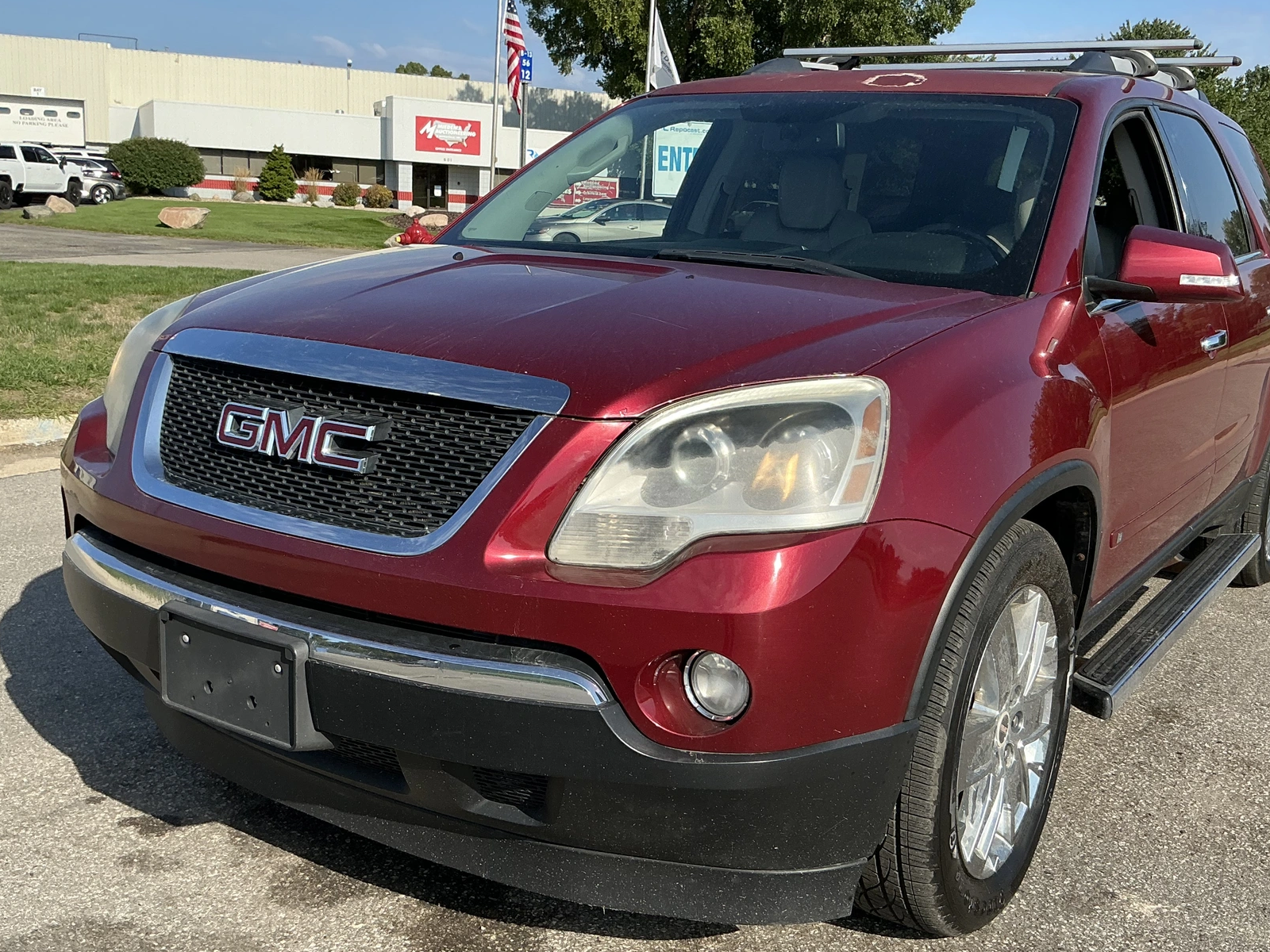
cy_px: 495
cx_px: 678
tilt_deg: -13.1
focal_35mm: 35
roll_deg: -3.1
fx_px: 1284
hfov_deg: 52.6
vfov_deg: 40.7
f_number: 1.8
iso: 25
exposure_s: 1/1451
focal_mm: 3
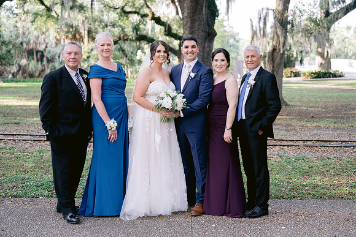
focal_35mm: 54
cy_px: 112
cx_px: 178
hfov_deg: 37.1
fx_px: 530
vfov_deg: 25.3
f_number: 2.8
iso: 400
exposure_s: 1/320
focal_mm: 50
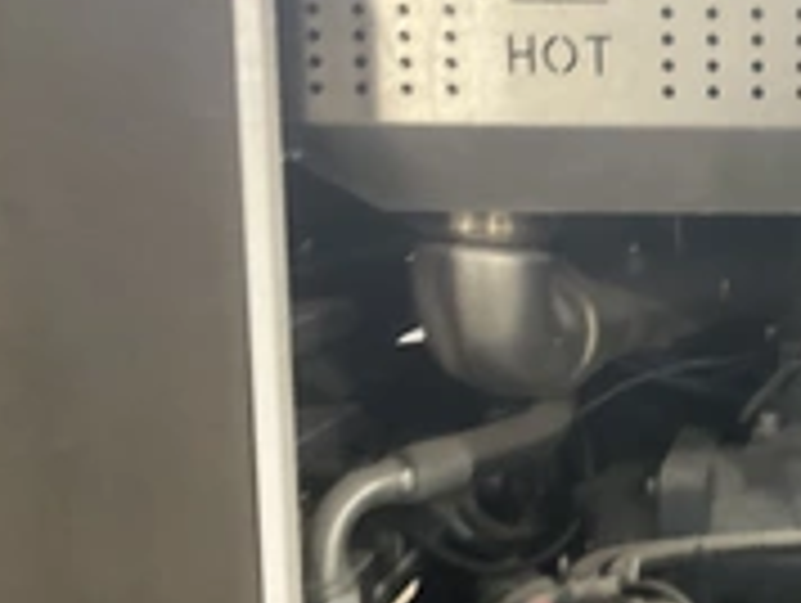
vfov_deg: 22.6
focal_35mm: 65
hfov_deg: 27.4
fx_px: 1506
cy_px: 360
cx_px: 873
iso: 320
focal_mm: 3
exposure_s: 1/30
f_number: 1.8
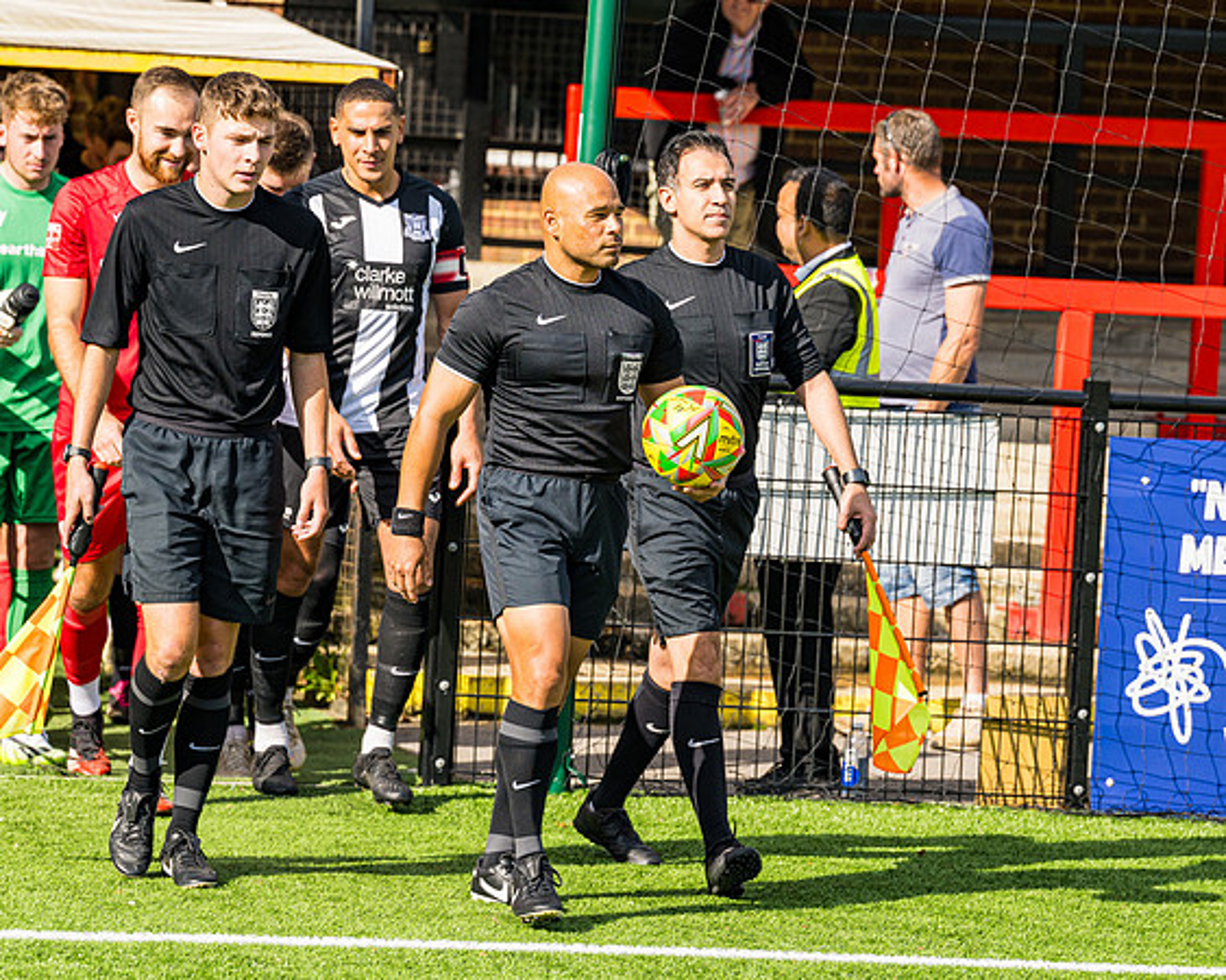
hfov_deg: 11.3
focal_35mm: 171
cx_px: 536
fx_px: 6209
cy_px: 444
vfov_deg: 9.0
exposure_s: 1/1600
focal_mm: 120
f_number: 4
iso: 100
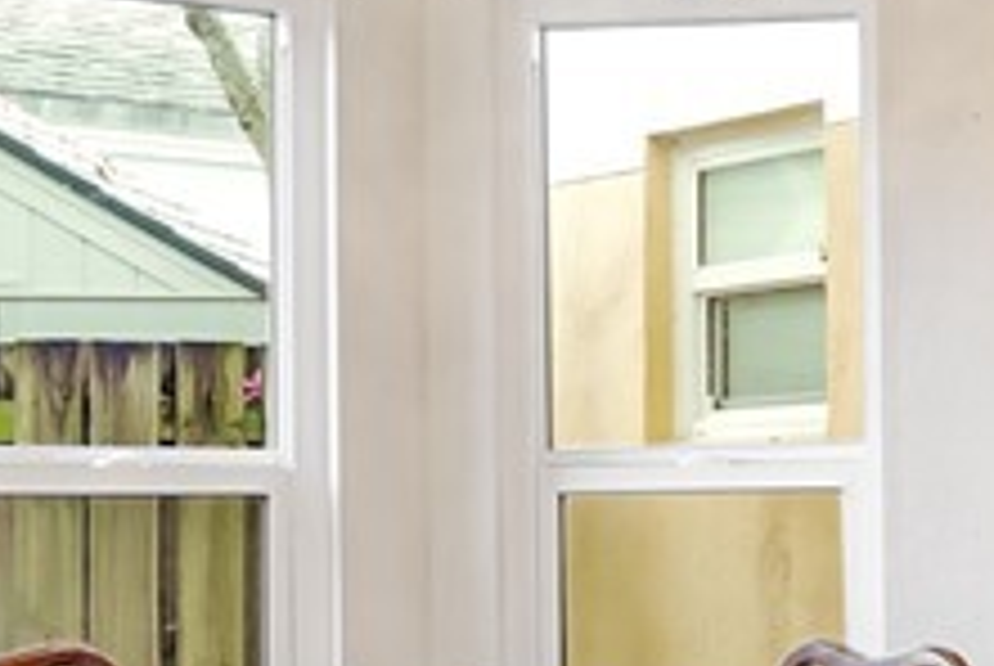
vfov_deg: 14.9
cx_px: 1271
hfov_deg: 20.3
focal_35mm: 92
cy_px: 461
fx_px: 2544
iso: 200
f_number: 7.1
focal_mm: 12
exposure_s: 1/3.33
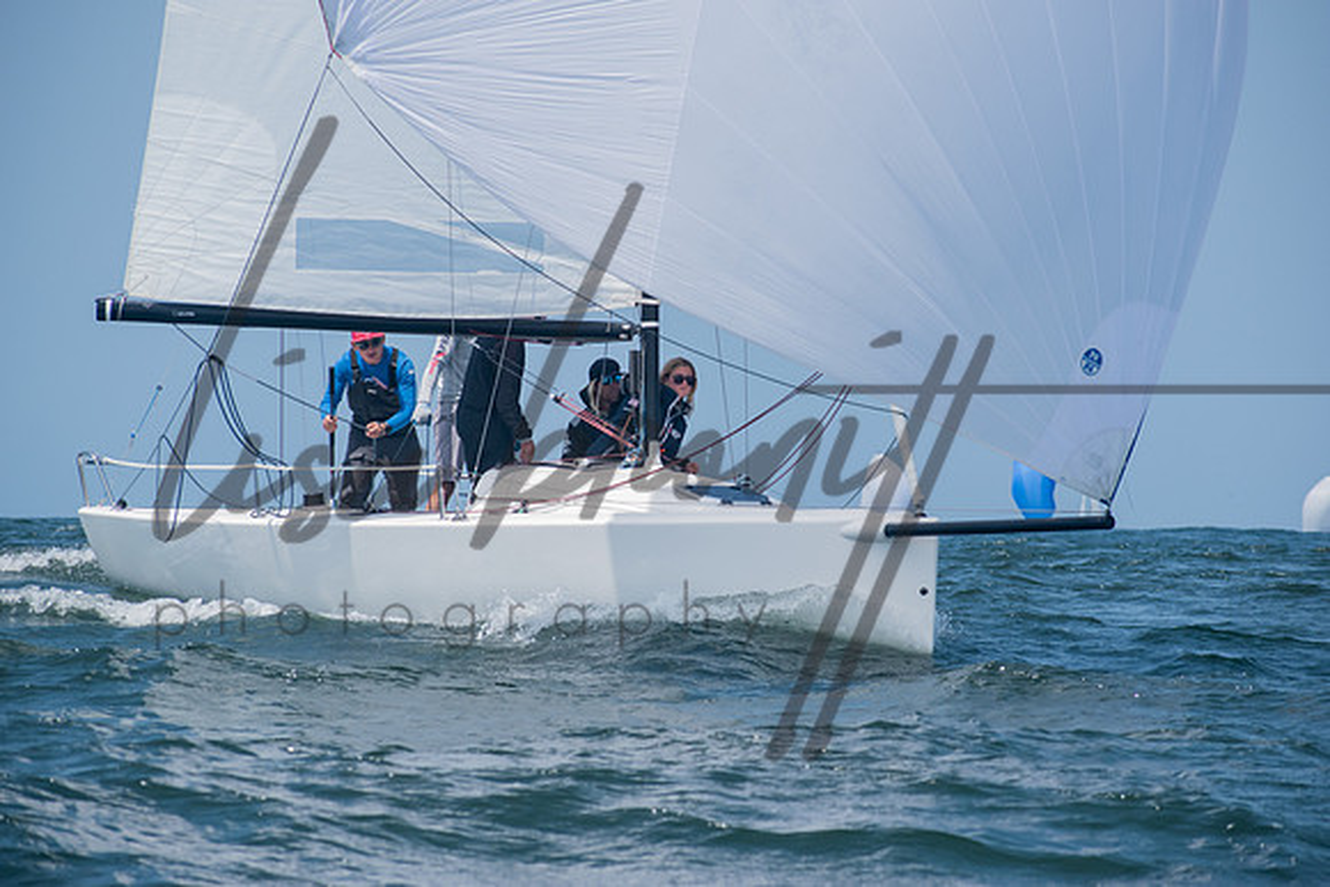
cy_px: 444
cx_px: 665
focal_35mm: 225
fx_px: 8314
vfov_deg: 6.1
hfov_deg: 9.1
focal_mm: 150
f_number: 8
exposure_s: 1/1600
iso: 400
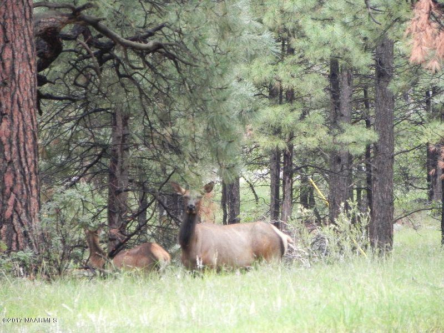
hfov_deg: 4.7
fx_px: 5451
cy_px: 166
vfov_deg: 3.5
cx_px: 222
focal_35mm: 425
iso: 400
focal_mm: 75.7
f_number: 5
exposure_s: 1/194
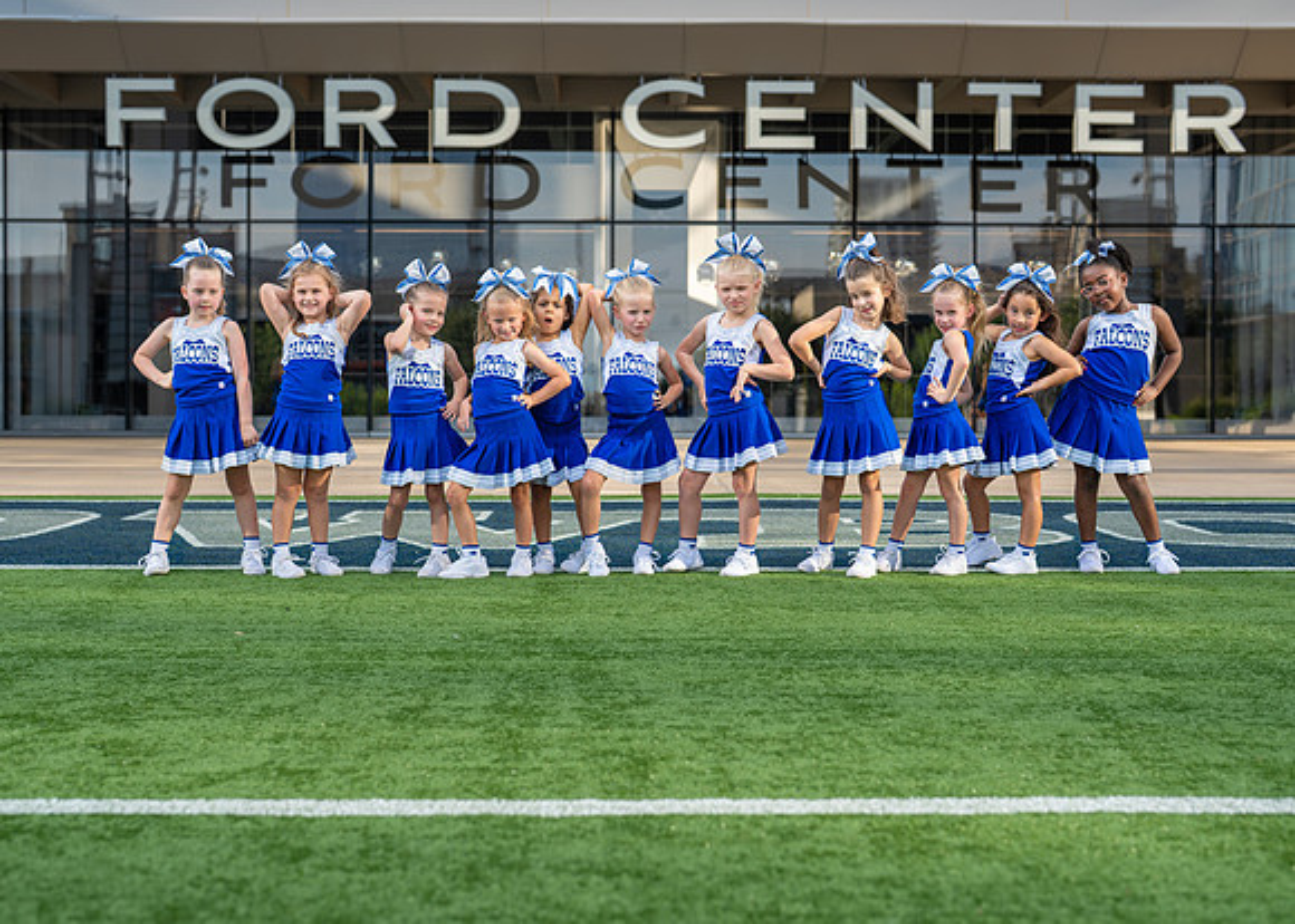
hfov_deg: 33.7
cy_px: 429
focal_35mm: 58
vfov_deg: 24.4
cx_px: 645
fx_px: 2139
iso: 125
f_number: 2.8
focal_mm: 50
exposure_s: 1/1000
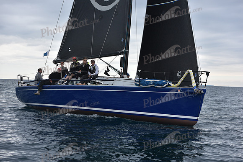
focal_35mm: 70
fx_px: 473
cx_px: 122
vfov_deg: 19.5
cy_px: 81
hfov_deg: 28.8
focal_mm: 70
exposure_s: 1/800
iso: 250
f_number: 5
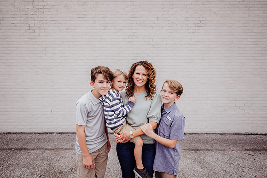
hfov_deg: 72.3
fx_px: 183
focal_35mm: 25
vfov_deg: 52.0
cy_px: 89
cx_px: 132
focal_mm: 24
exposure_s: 1/200
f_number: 2.5
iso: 200
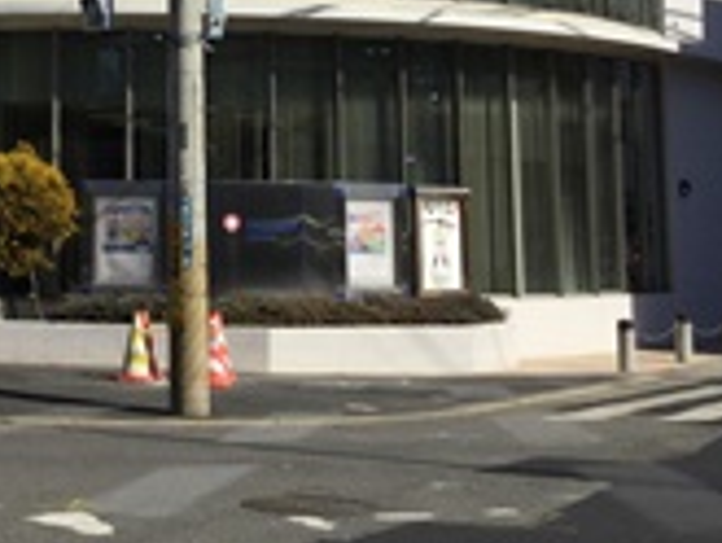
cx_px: 53
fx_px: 1753
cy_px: -48
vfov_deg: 17.0
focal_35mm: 84
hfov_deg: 22.6
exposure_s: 1/2092
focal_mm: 3.3
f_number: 2.4
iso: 25
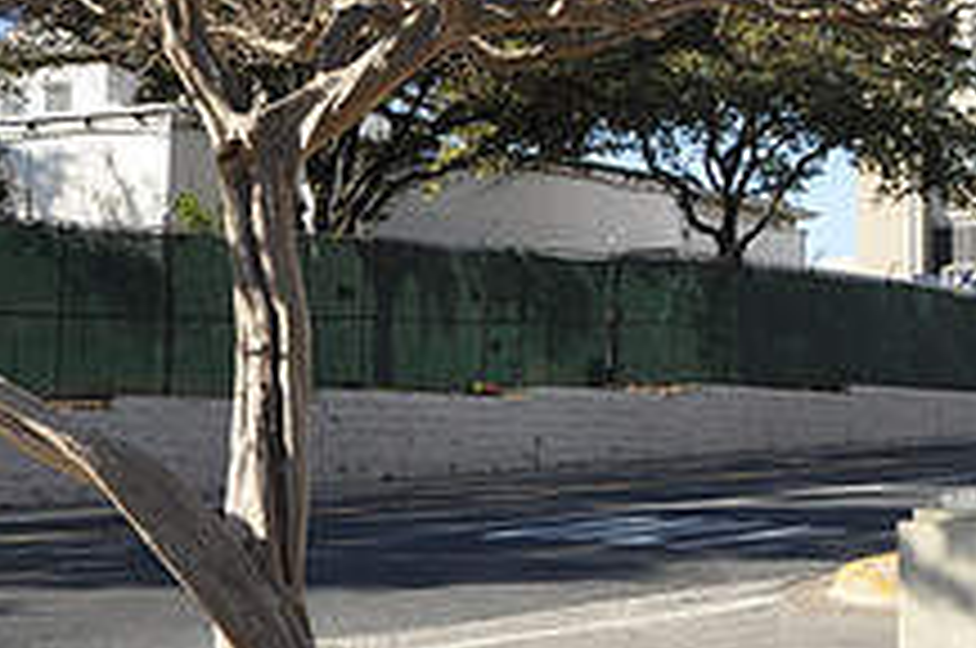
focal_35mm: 96
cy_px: 151
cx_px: 1178
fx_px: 2599
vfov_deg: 14.1
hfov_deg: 19.9
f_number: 6.3
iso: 200
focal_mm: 24
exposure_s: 1/160
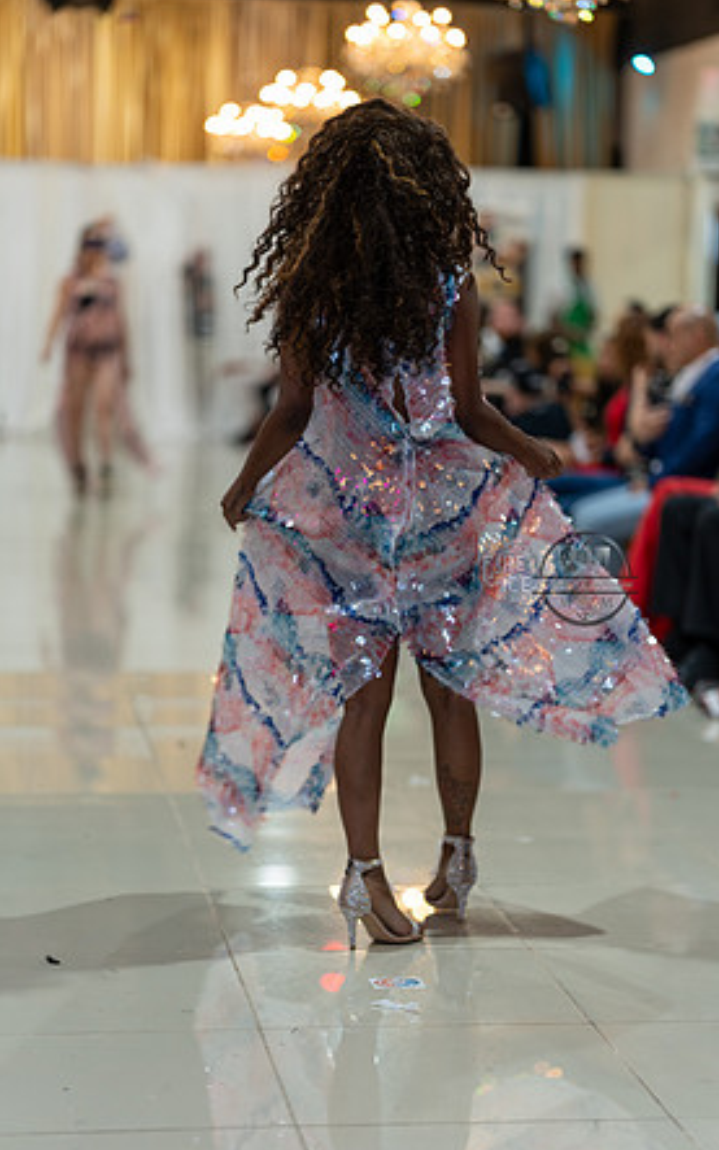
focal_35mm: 88
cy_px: 579
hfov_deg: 14.9
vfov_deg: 23.5
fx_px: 2758
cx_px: 363
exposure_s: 1/160
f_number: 1.4
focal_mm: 85
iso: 100
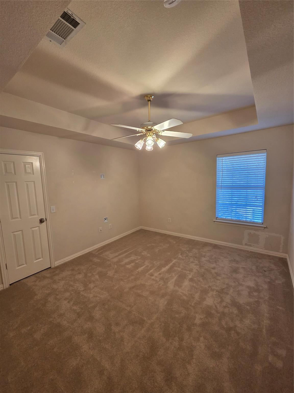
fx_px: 147
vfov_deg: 106.2
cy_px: 196
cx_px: 147
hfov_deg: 89.9
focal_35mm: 13
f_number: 2.2
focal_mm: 2.2
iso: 160
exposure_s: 1/60
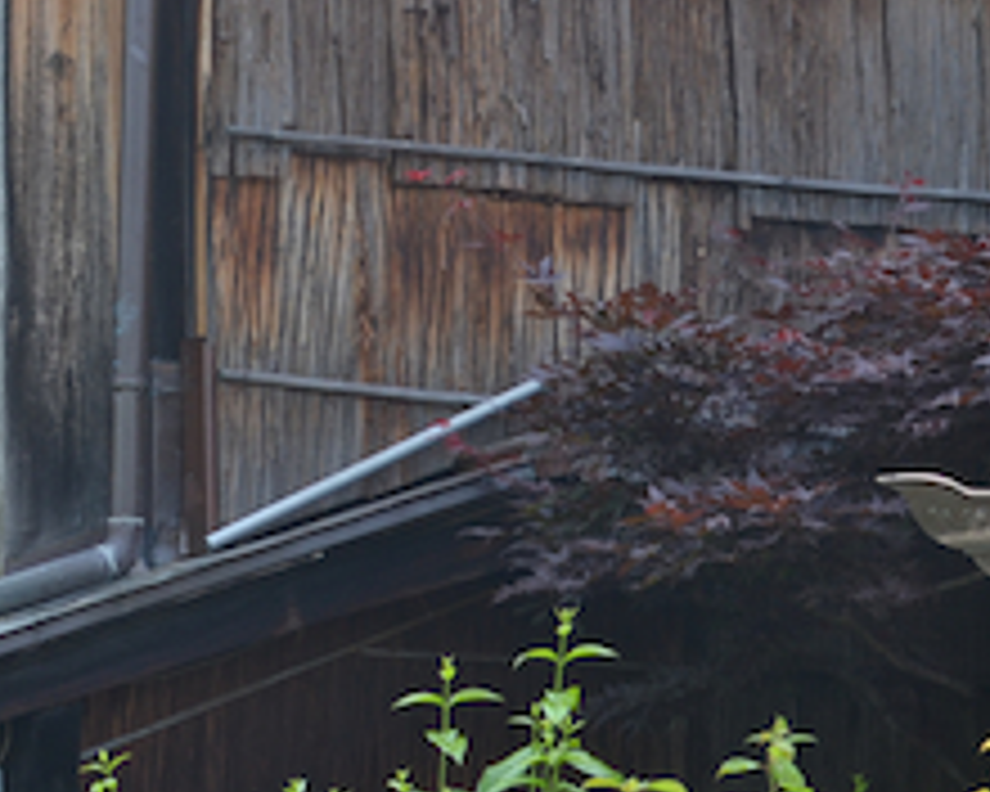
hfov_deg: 9.1
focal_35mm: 208
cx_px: -410
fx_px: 6094
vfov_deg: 7.4
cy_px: 92
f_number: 5.6
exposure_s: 1/125
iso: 100
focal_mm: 50
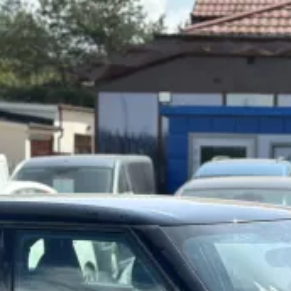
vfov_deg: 10.8
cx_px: 220
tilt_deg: -7.3
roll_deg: -0.8
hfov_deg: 11.0
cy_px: 362
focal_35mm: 158
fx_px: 1503
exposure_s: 1/2597
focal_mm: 6.86
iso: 80
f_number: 1.78
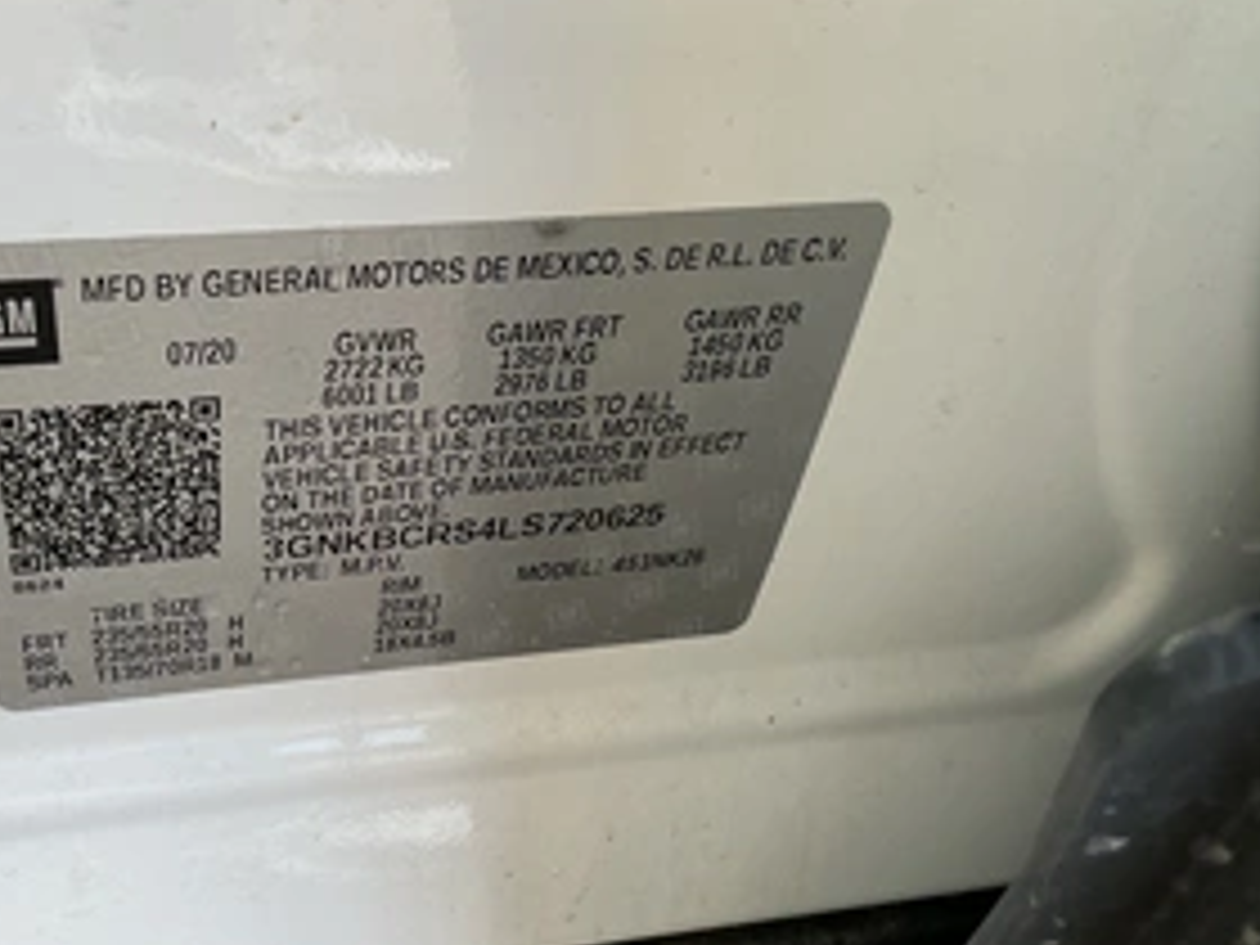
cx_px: 396
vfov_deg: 35.8
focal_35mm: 40
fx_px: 1456
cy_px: 572
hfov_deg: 45.9
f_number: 1.8
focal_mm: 3
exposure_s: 1/168
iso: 32
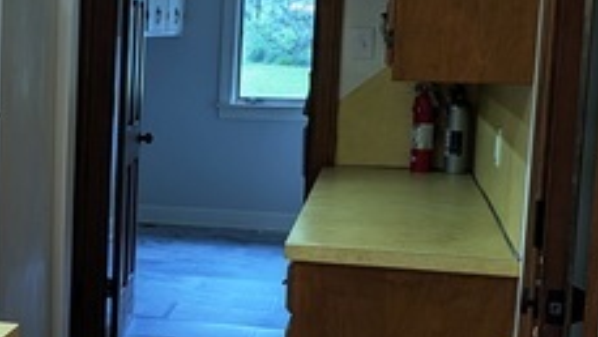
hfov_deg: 24.2
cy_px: 188
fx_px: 1206
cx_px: -191
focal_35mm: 76
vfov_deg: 15.9
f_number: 1.68
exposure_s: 1/24
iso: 21
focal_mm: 6.9
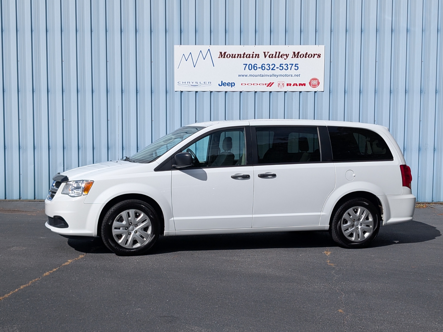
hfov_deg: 38.9
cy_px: 166
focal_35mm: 49
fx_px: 627
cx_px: 222
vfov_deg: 29.7
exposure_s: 1/2331
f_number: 1.68
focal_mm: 6.9
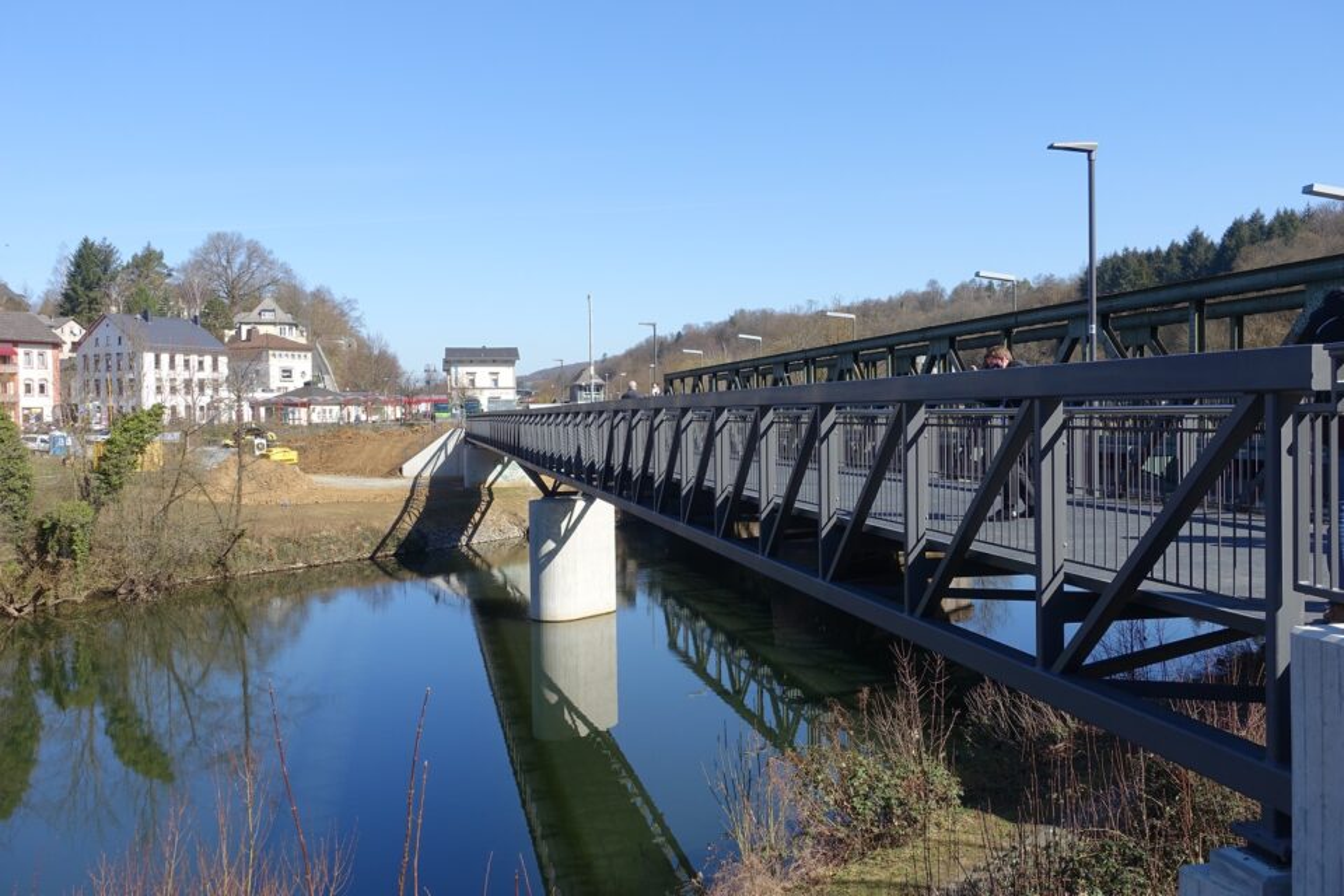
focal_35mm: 33
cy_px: 448
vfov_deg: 40.0
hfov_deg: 57.2
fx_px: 1232
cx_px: 672
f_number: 5.6
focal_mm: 12.06
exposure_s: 1/320
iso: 125
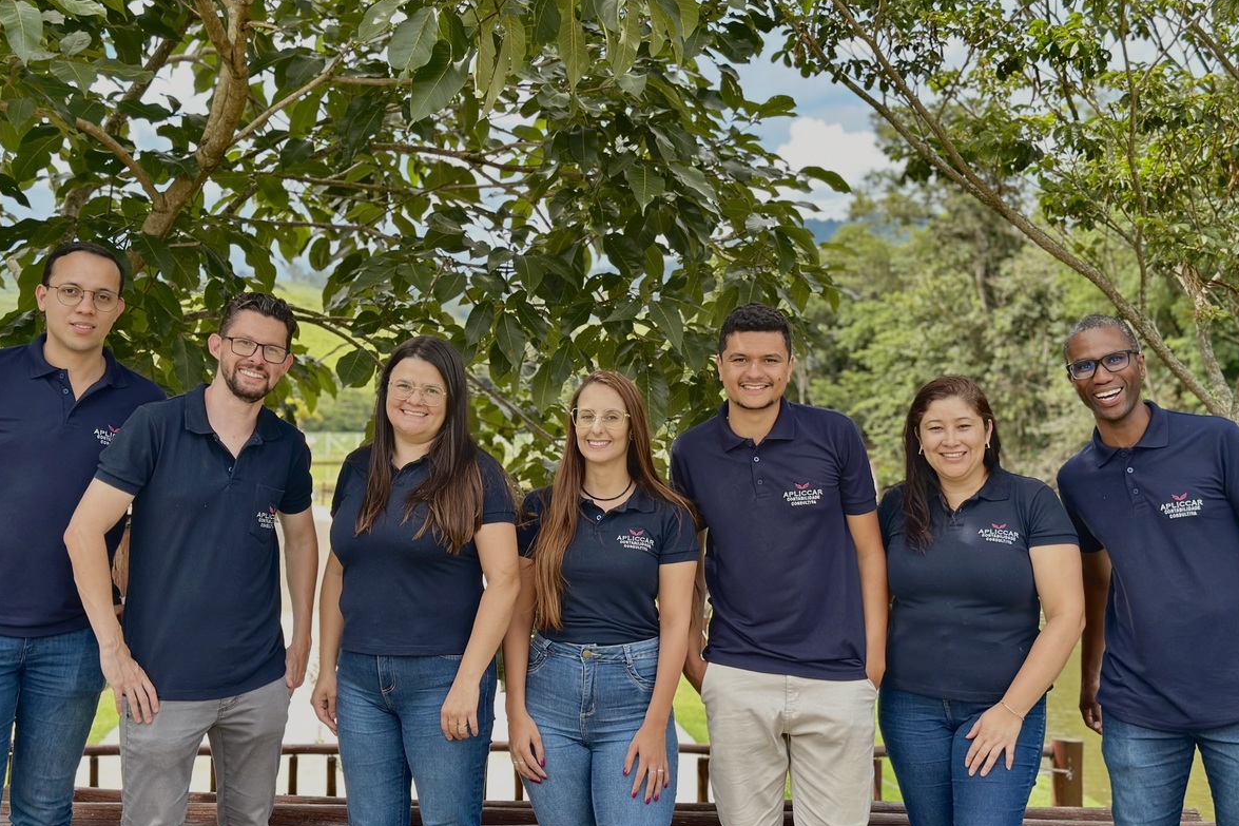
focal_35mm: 51
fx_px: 1755
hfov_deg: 38.9
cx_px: 614
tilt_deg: +3.1
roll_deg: -0.5
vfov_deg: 26.5
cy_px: 368
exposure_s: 1/574
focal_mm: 6.86
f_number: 1.78
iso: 80
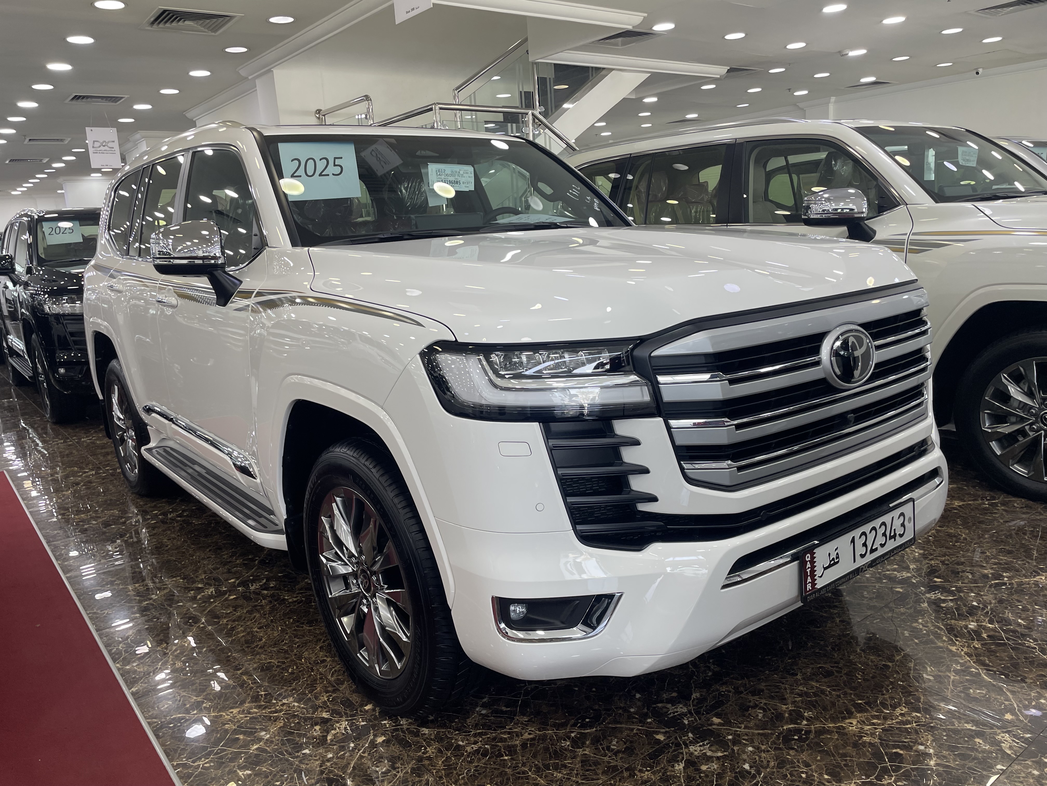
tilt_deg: -12.6
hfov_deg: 67.3
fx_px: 786
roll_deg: +3.9
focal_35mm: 26
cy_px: 393
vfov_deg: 53.1
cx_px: 524
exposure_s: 1/100
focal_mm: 4.2
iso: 50
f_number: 1.6
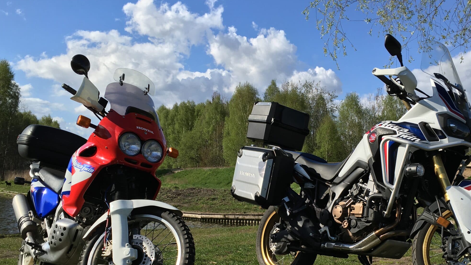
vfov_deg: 28.6
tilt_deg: -1.6
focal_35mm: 41
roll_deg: -0.7
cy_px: 196
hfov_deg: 49.2
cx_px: 276
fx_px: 512
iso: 25
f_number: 2.2
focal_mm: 4.15
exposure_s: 1/1603
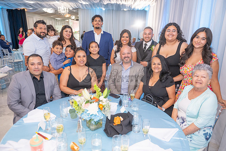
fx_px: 151
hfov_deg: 73.7
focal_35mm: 24
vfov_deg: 53.2
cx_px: 113
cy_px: 76
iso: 1000
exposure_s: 1/160
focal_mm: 24
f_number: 3.2
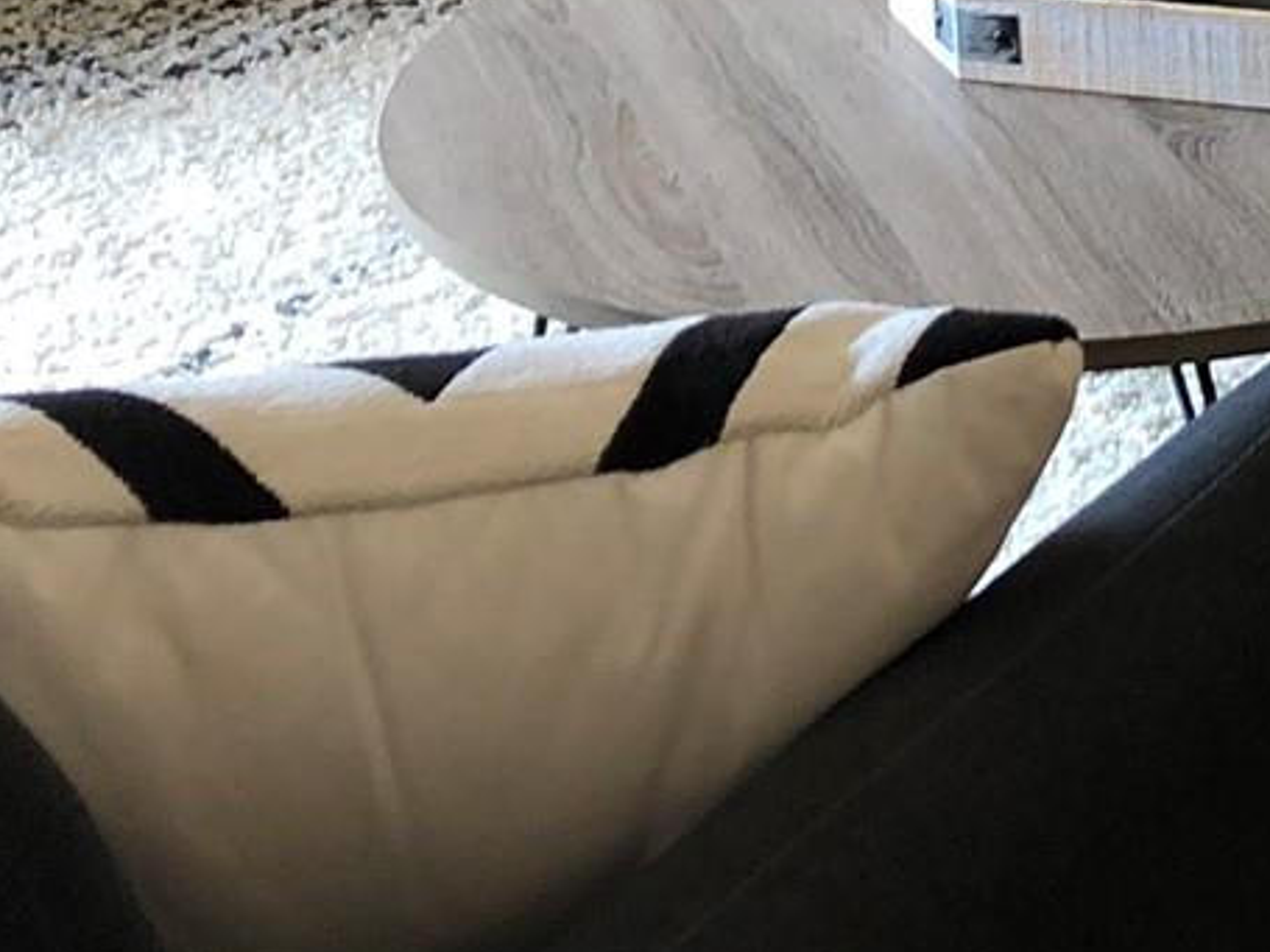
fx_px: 4621
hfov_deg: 14.6
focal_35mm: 126
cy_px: -528
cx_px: 1865
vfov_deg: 11.2
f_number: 1.8
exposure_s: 1/20
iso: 40
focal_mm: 3.99
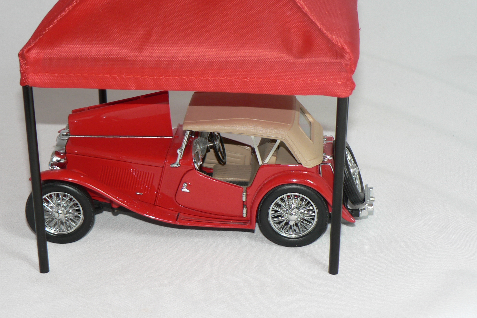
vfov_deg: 15.3
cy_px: 124
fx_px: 1179
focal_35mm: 89
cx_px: 215
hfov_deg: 22.9
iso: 80
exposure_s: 1/60
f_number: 3.2
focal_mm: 11.2
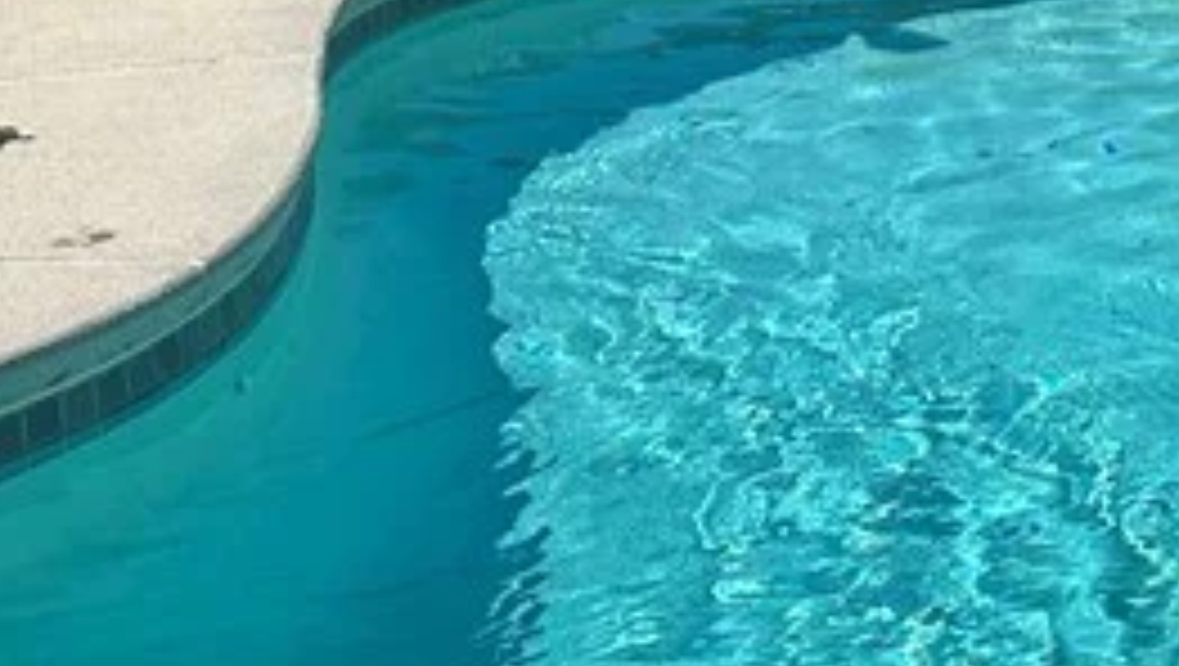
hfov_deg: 19.2
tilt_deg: -9.4
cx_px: 1584
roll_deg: -0.1
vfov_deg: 11.7
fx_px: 3192
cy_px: -104
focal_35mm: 102
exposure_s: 1/10753
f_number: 1.78
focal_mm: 6.86
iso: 80
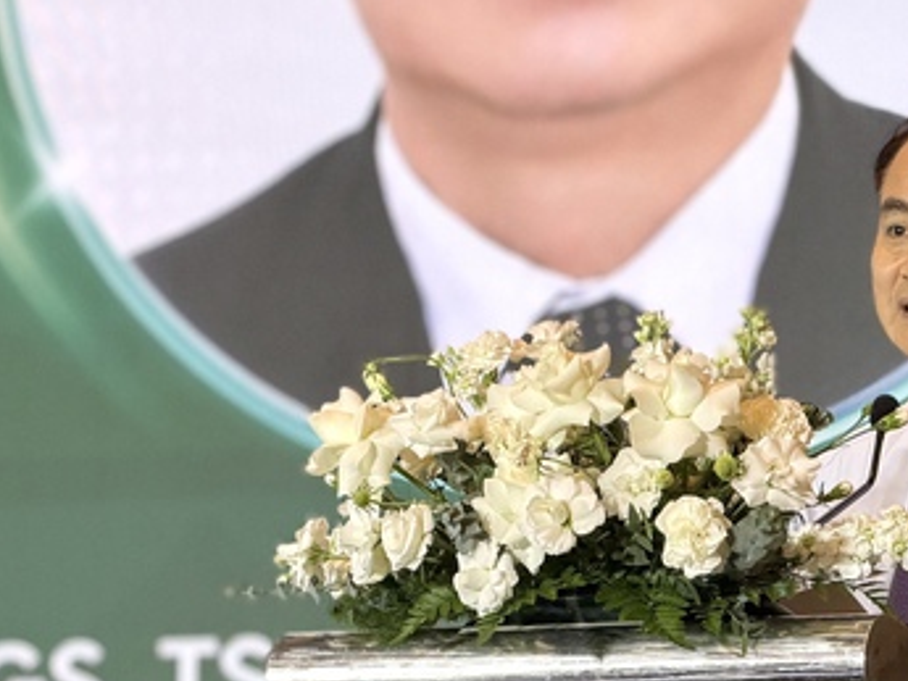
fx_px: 5904
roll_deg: -0.3
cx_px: 791
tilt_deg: +4.7
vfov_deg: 6.6
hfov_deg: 8.8
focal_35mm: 225
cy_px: 425
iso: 200
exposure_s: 1/100
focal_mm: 16.89
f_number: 2.8
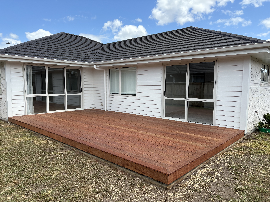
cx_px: 135
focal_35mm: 26
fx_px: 203
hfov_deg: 67.3
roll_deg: -0.8
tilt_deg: -5.6
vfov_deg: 53.1
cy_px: 101
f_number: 1.6
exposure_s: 1/2451
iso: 50
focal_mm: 5.96
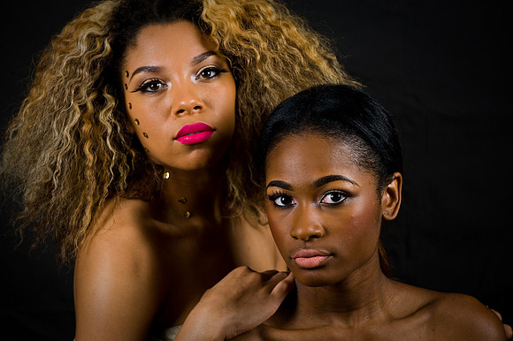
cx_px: 256
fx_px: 2207
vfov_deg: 8.8
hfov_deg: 13.3
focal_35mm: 155
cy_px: 170
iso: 200
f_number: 5.6
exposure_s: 1/125
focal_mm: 155
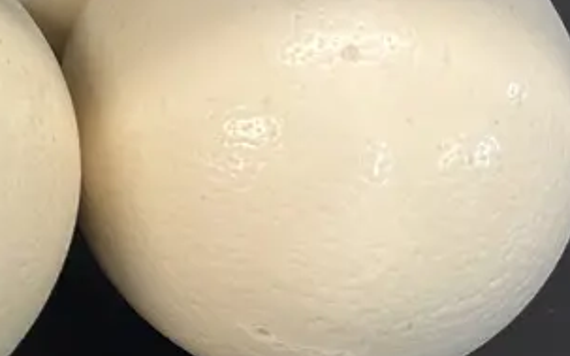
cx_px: -320
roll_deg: -0.7
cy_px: -70
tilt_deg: -22.0
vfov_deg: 14.7
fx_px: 1335
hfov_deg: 20.2
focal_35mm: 86
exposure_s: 1/100
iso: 200
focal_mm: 6.86
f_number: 1.78
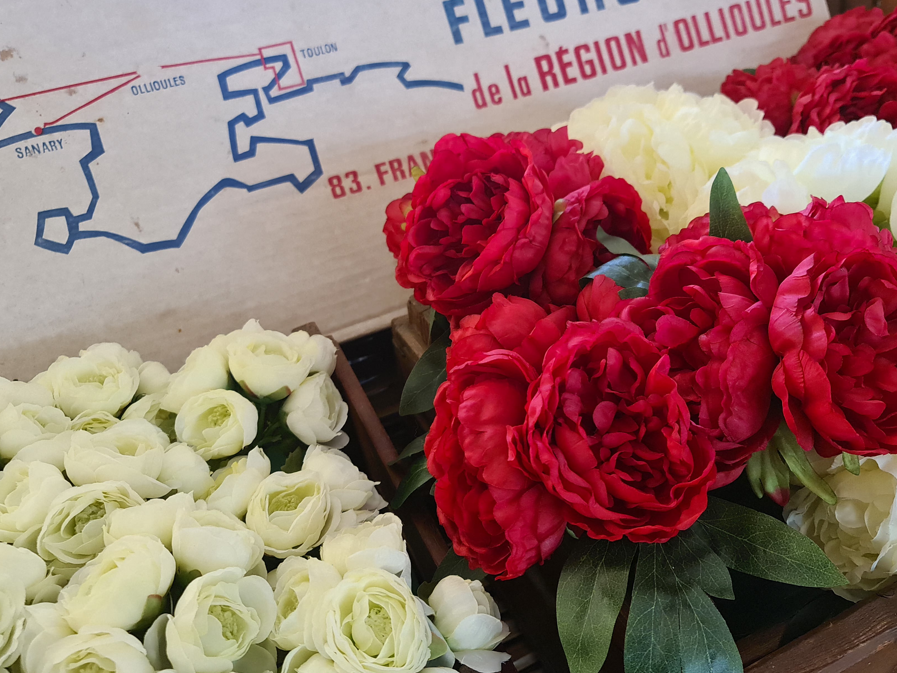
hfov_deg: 58.3
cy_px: 296
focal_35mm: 31
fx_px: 803
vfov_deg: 45.3
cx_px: 461
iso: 640
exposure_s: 1/100
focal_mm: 7
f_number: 1.8
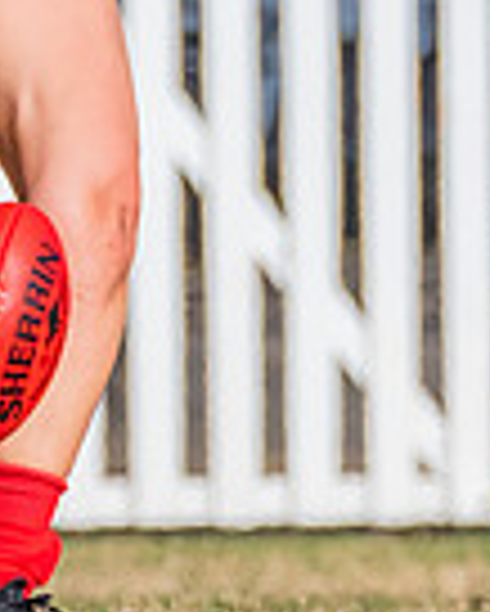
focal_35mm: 3735
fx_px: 67631
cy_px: -163
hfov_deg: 0.4
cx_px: -75
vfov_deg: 0.5
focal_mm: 600
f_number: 11
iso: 800
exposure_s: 1/1600
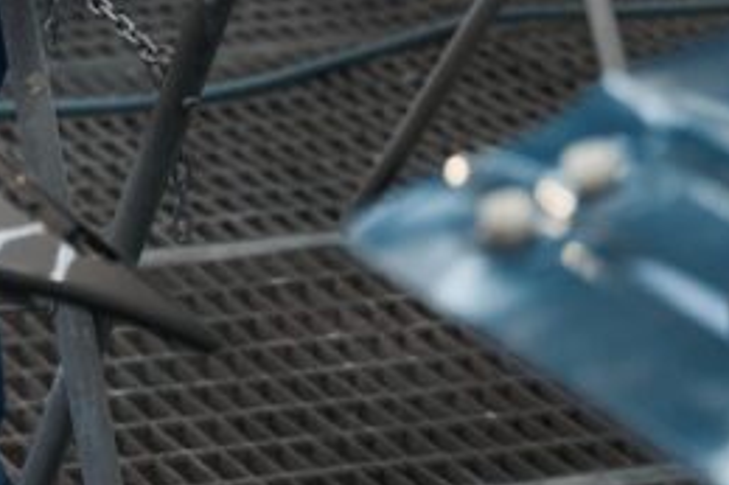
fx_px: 3857
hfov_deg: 10.6
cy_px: -301
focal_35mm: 191
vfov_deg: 7.1
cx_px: -154
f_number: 2.8
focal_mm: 48.4
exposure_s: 1/200
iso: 500
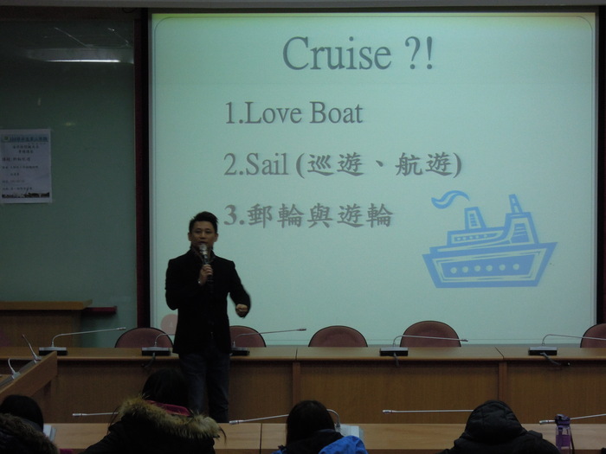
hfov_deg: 19.6
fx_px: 1751
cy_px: 227
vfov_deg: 14.8
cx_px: 303
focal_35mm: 100
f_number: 5.5
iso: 400
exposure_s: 1/50
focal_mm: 17.9
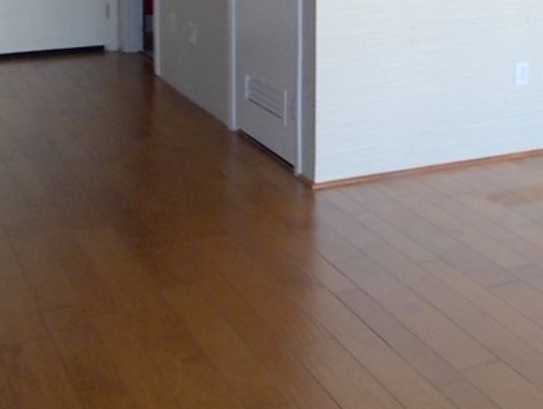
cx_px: 407
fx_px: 1036
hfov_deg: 28.9
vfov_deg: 20.8
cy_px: -82
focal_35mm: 66
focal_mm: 4.6
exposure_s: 1/25
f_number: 3.2
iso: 160
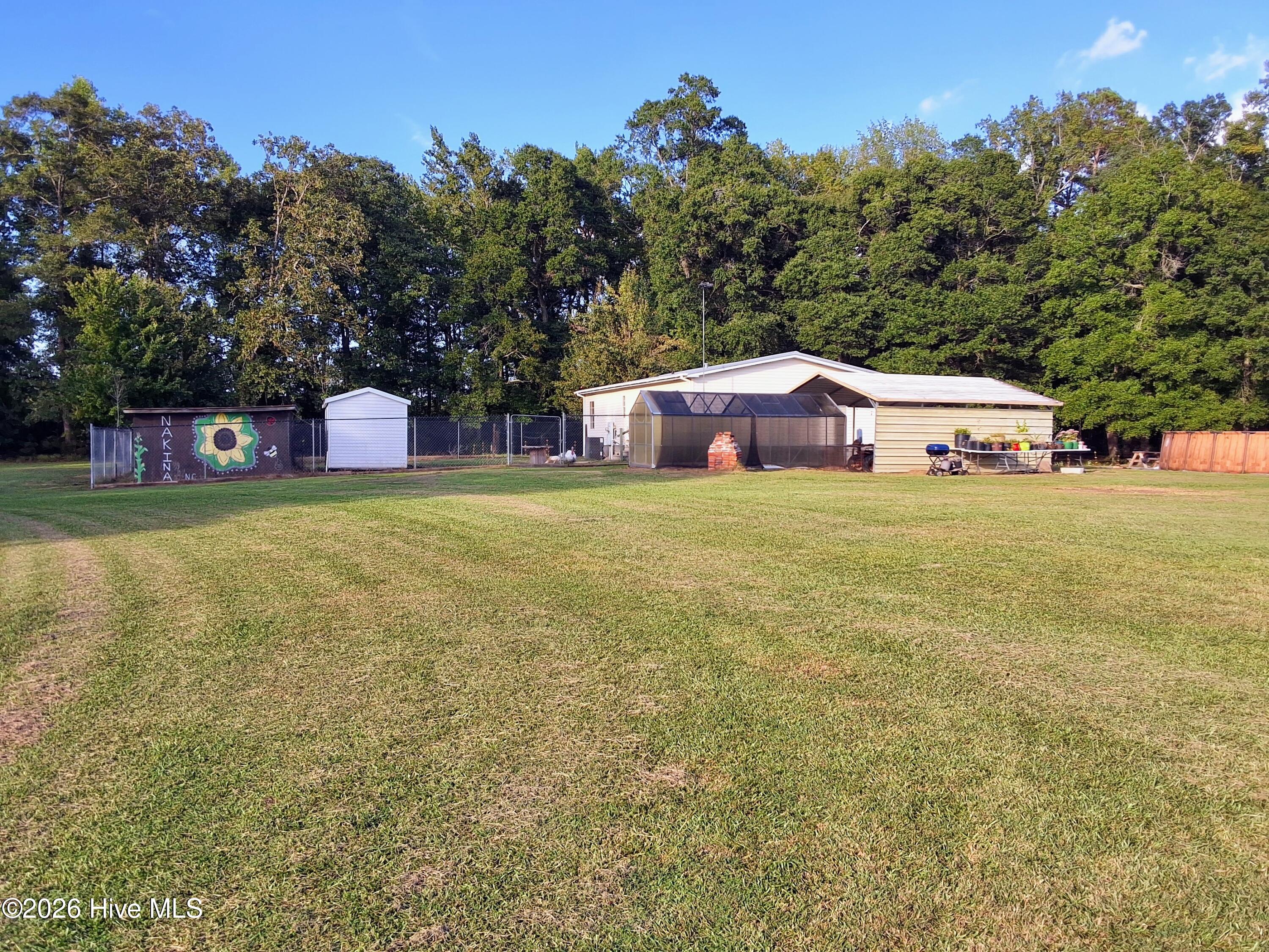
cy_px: 476
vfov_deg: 49.7
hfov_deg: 63.4
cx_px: 634
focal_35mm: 28
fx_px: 1026
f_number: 1.9
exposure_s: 1/646
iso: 32
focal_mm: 2.91
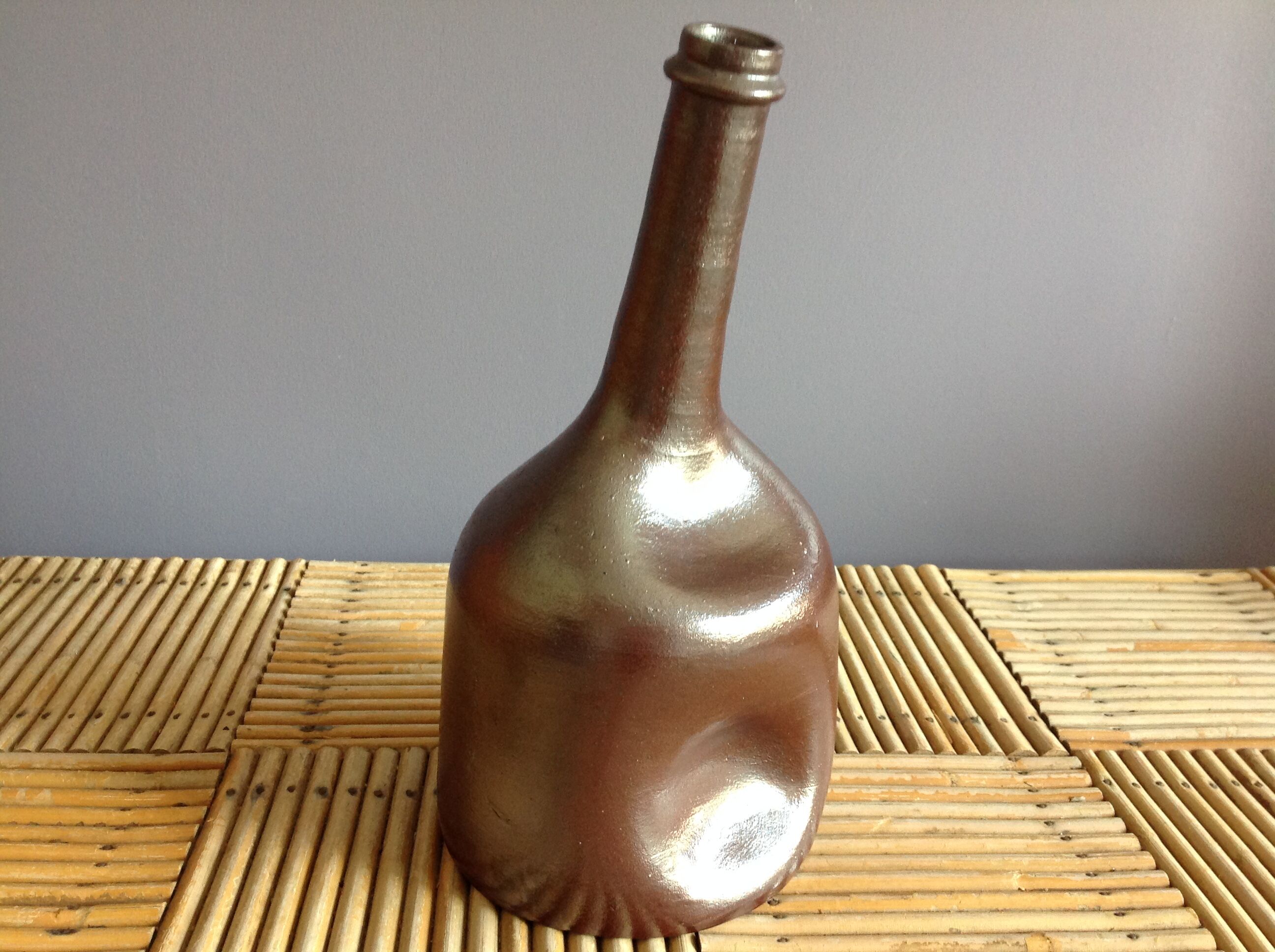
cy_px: 476
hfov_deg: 52.7
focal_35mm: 35
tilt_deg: -18.6
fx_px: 1287
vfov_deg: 40.6
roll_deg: -3.0
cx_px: 638
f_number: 2.4
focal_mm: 4.28
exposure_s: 1/15
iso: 125
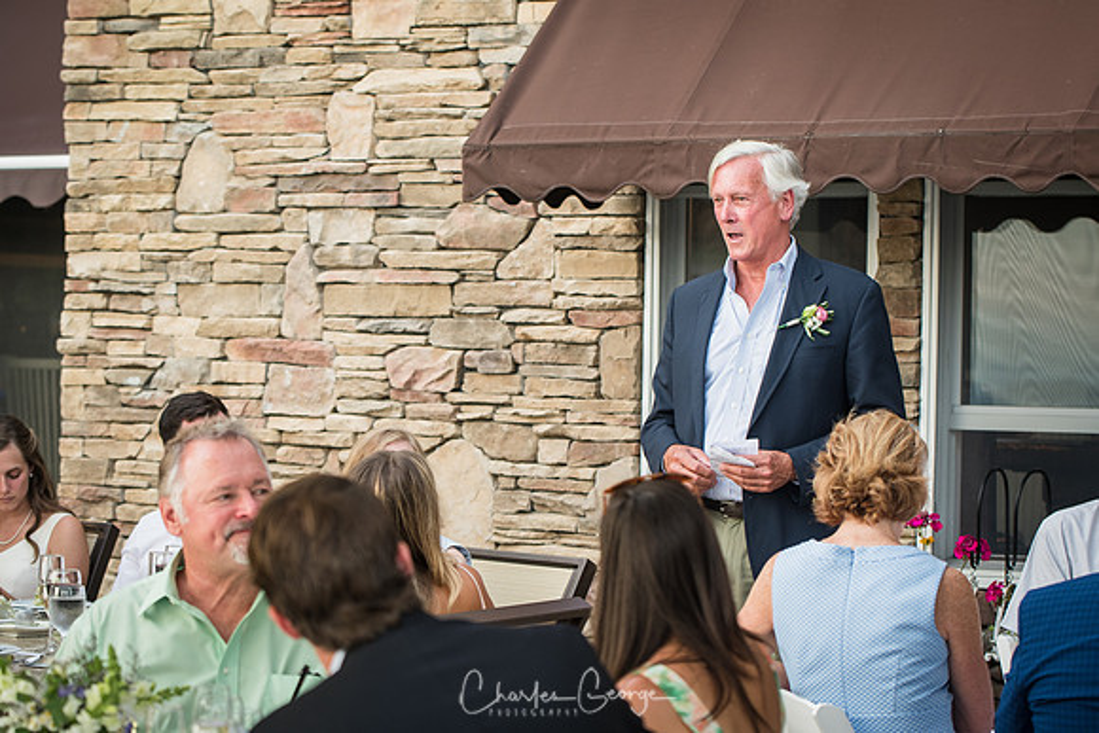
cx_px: 550
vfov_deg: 13.0
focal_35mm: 105
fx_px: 3206
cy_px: 366
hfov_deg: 19.5
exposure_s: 1/250
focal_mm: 70
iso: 400
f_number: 3.2
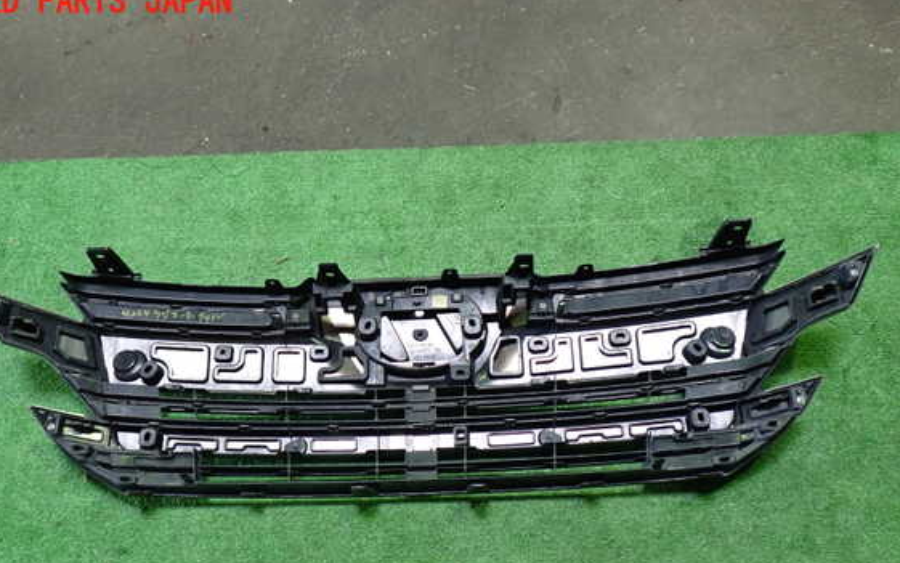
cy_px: 343
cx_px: 422
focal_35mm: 34
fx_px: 834
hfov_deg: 56.6
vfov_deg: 37.1
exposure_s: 1/30
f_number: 2.3
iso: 250
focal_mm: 5.4
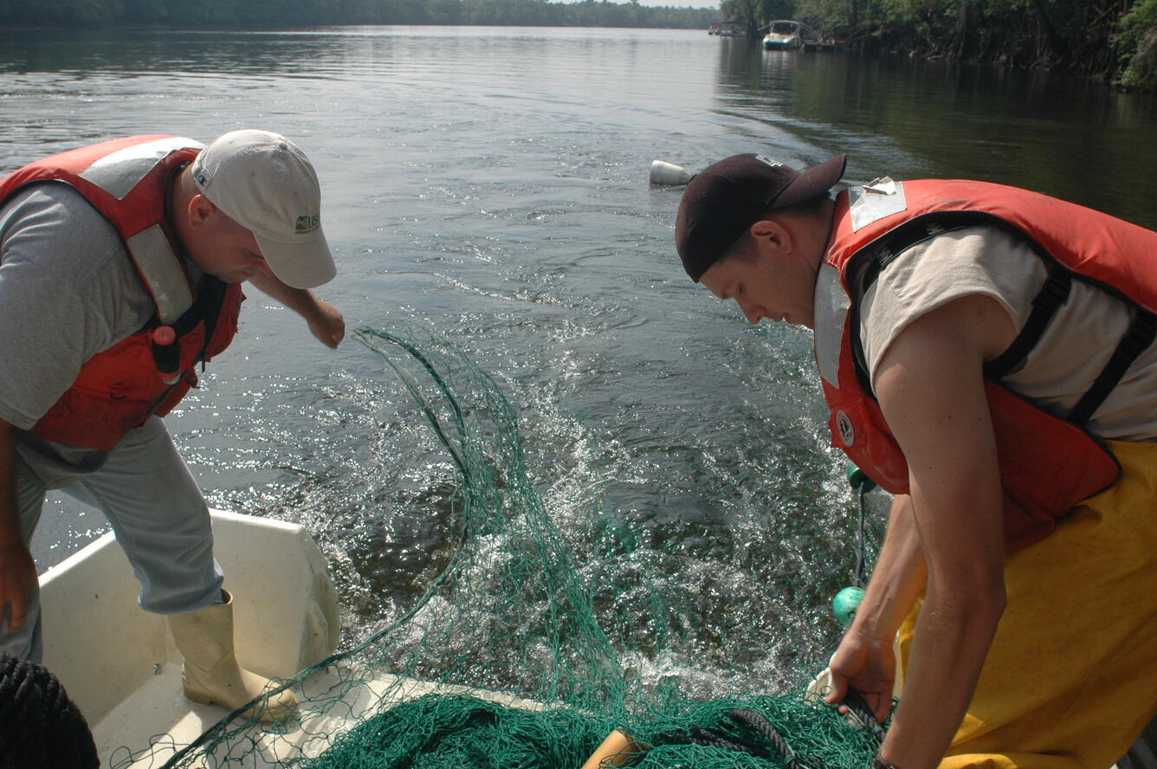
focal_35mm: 30
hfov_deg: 62.0
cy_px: 384
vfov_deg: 43.5
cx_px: 578
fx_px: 963
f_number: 10
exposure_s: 1/400
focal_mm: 20
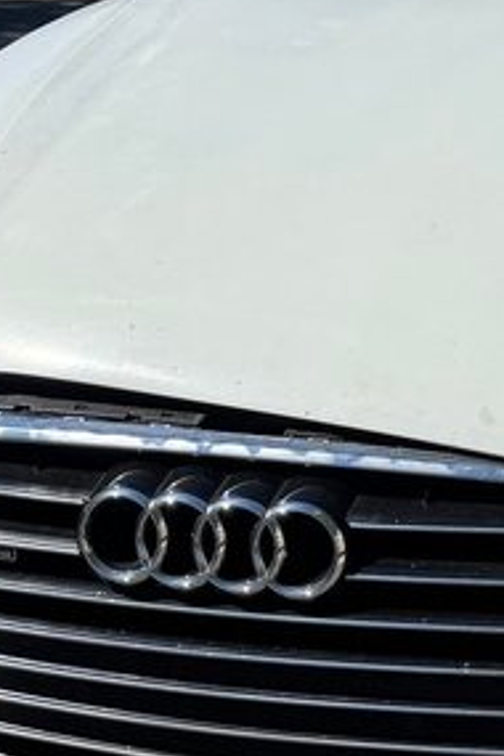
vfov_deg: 19.4
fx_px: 2205
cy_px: 475
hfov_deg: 12.5
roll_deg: -0.2
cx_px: 708
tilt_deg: -22.0
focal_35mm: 105
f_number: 1.78
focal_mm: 6.76
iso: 80
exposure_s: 1/5814
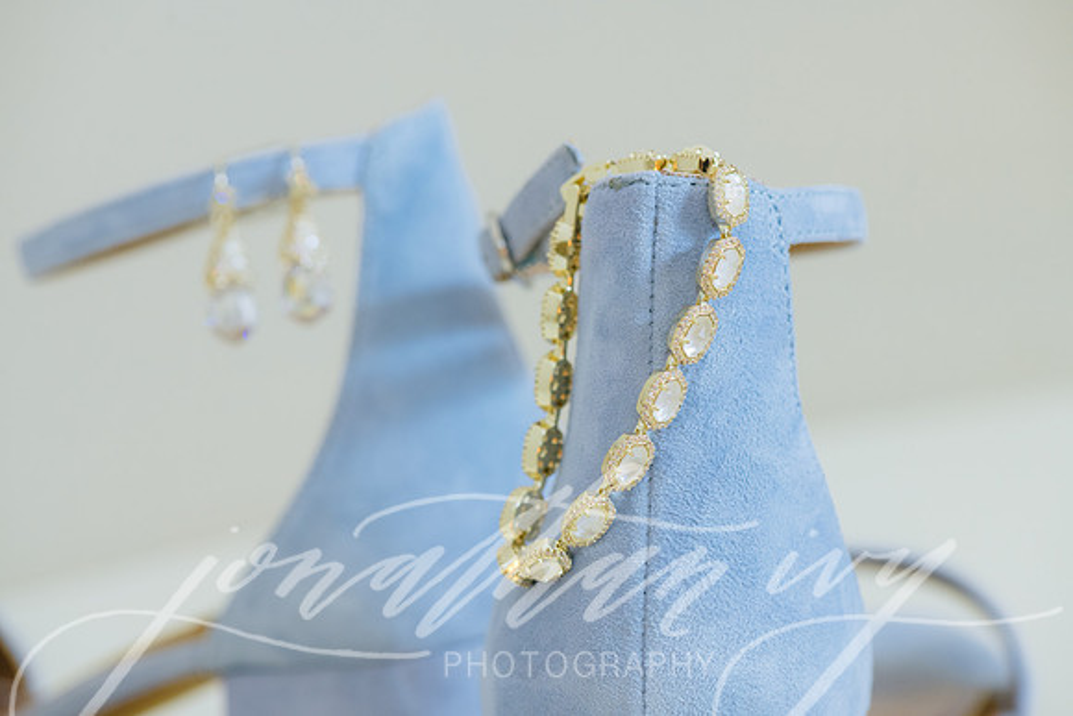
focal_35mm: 105
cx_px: 536
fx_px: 3130
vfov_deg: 13.0
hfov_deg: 19.5
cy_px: 358
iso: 1000
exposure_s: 1/50
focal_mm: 105
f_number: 8
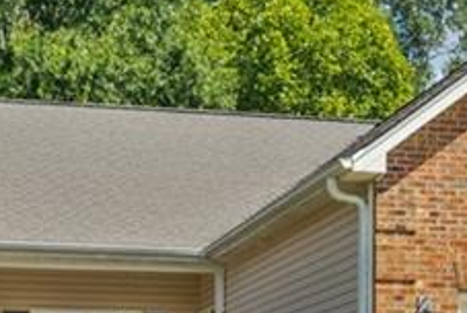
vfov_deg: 12.6
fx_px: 1403
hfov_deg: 18.9
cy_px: 281
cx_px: 257
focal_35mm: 108
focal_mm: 24
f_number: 8
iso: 160
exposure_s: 1/400
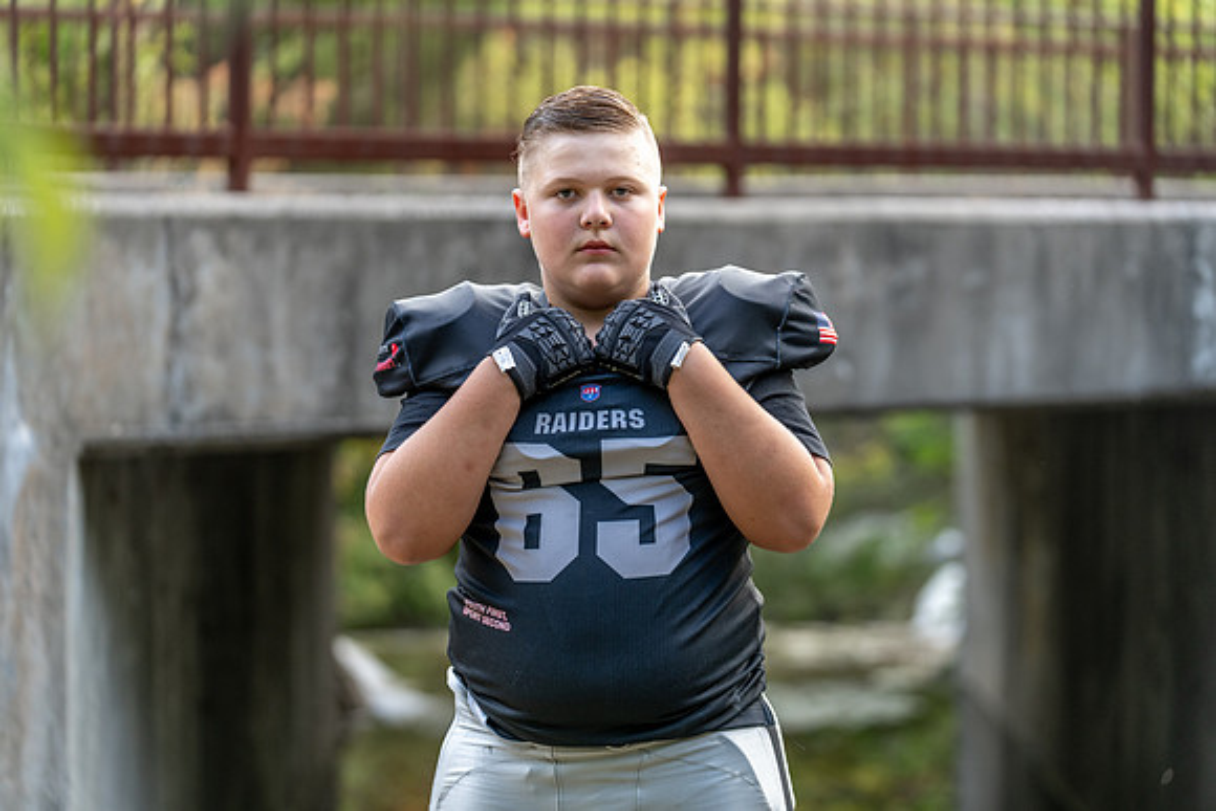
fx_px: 3750
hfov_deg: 18.4
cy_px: 406
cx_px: 608
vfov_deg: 12.3
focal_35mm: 111
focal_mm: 111
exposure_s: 1/320
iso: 500
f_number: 2.8
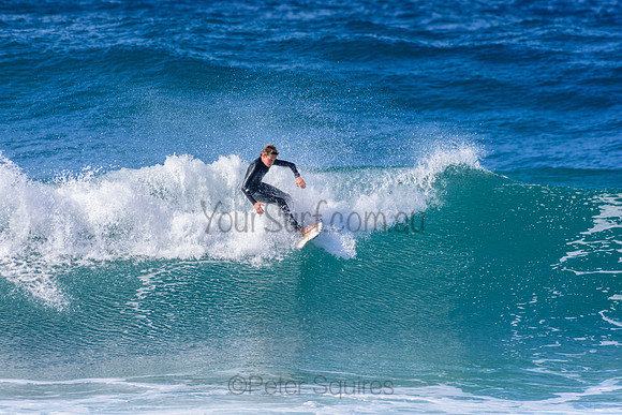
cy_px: 208
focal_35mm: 750
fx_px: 12961
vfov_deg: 1.8
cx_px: 311
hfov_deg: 2.7
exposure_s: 1/2000
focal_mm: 500
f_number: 5.6
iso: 360
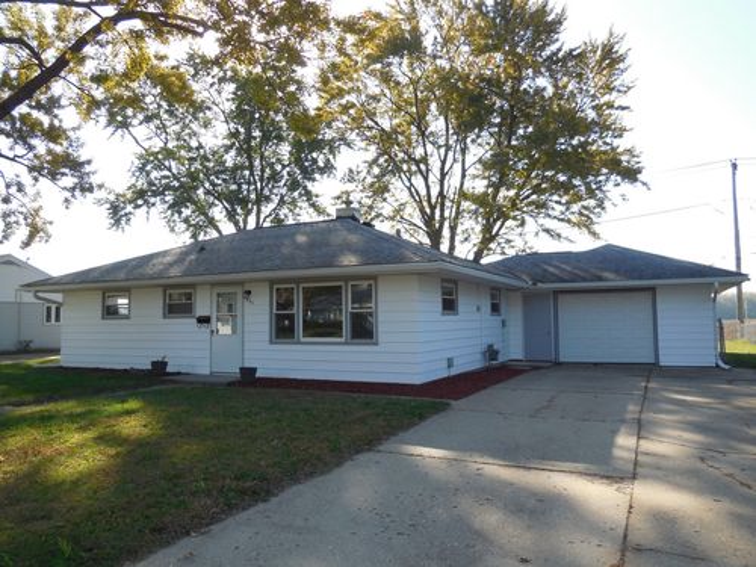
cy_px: 284
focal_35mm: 25
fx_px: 546
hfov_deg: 69.4
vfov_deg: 54.9
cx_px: 378
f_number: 3.1
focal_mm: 4.5
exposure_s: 1/500
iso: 125
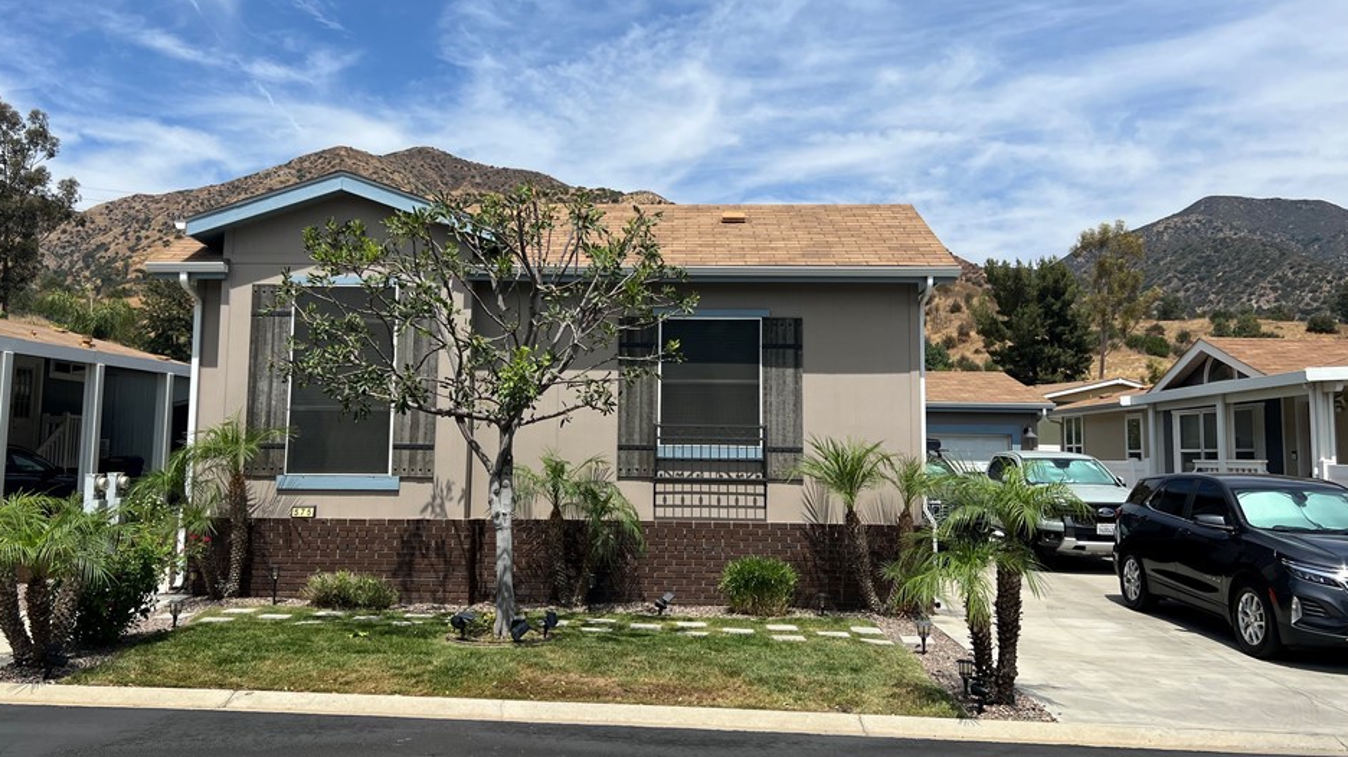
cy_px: 343
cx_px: 631
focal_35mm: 31
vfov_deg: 37.7
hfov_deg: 62.6
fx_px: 1108
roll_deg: -1.0
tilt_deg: +7.0
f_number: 1.5
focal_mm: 5.7
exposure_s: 1/5319
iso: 50
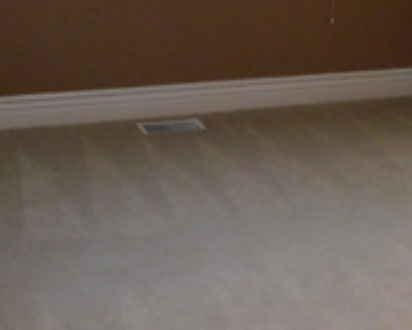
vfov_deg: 17.7
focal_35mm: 82
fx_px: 1000
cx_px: 158
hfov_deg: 23.2
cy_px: -85
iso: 400
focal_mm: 4
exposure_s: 1/20
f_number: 3
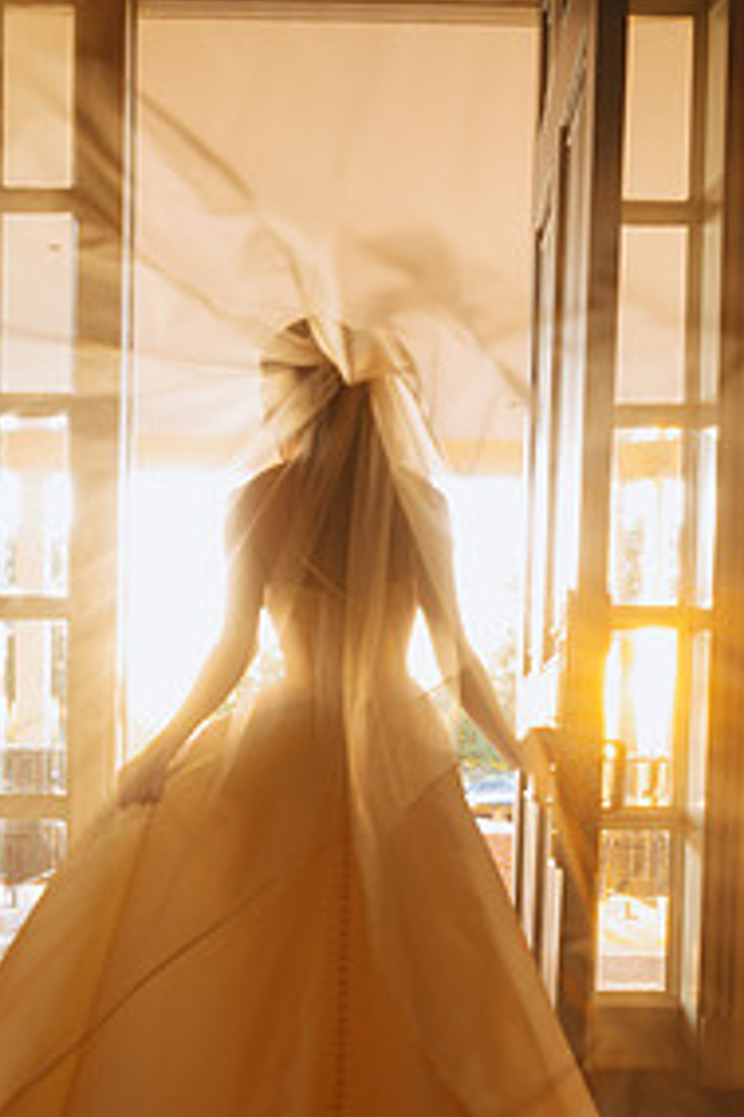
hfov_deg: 34.9
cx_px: 313
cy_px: 806
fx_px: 1179
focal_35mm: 38
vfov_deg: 49.2
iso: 500
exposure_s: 1/100
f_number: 2.8
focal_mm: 24
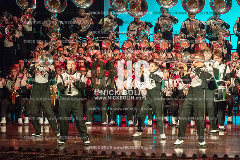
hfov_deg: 9.4
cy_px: 80
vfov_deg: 6.2
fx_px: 1466
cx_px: 120
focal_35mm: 220
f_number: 5.6
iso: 8000
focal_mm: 220
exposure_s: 1/320
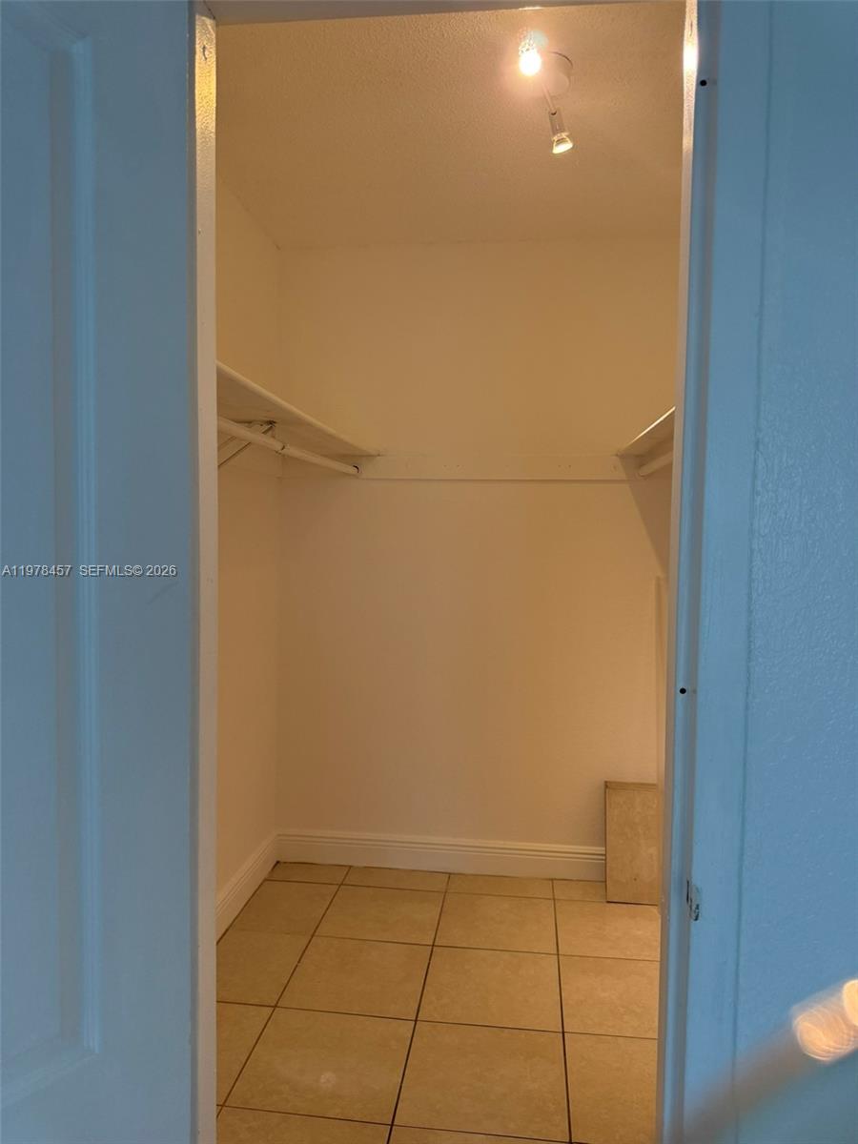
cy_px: 572
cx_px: 429
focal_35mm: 24
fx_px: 793
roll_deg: -0.9
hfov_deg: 56.8
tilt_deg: -2.2
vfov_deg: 71.6
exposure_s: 1/144
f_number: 1.78
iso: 200
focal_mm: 6.76
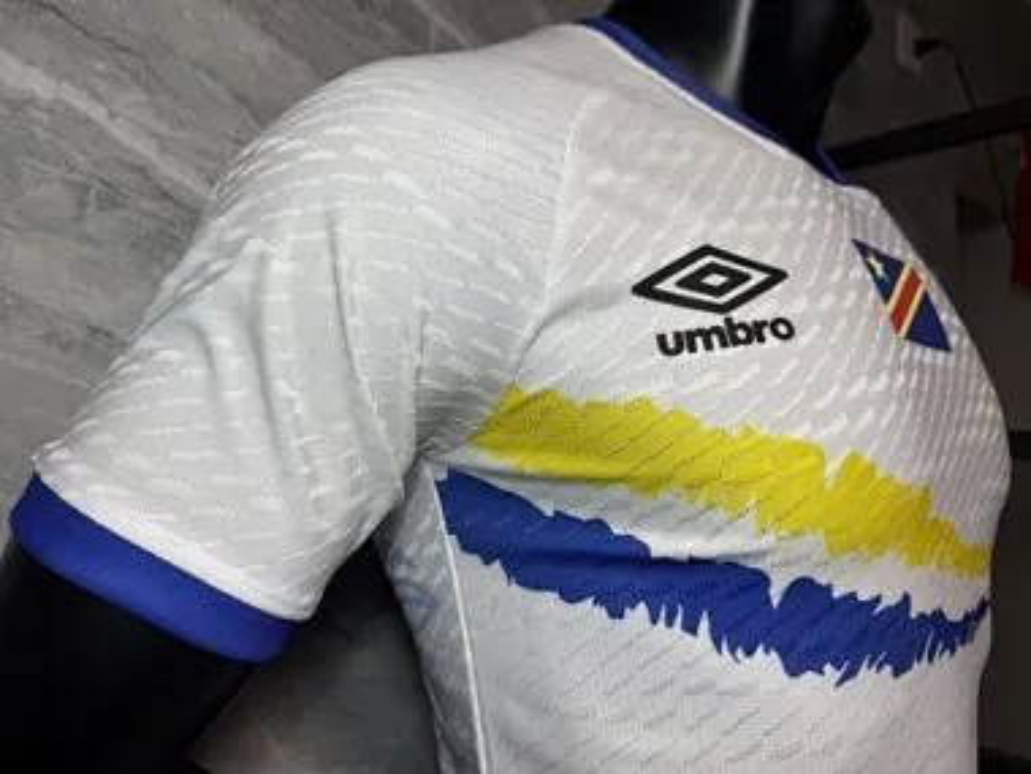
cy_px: 387
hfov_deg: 71.6
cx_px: 516
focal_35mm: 24
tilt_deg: +2.2
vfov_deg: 56.8
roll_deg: +0.3
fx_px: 715
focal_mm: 6.76
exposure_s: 1/121
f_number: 1.78
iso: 64
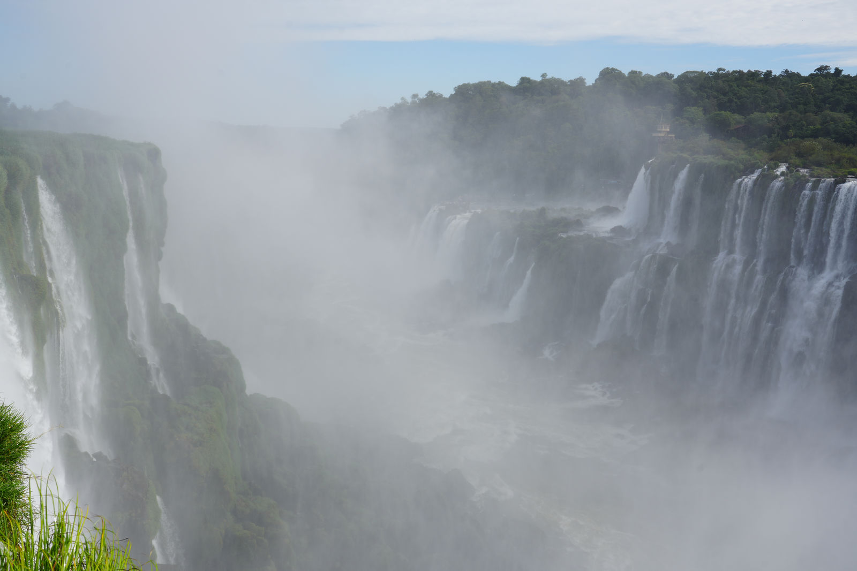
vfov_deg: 38.9
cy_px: 286
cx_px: 428
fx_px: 809
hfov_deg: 55.8
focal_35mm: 34
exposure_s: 1/160
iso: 100
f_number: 10
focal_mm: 34
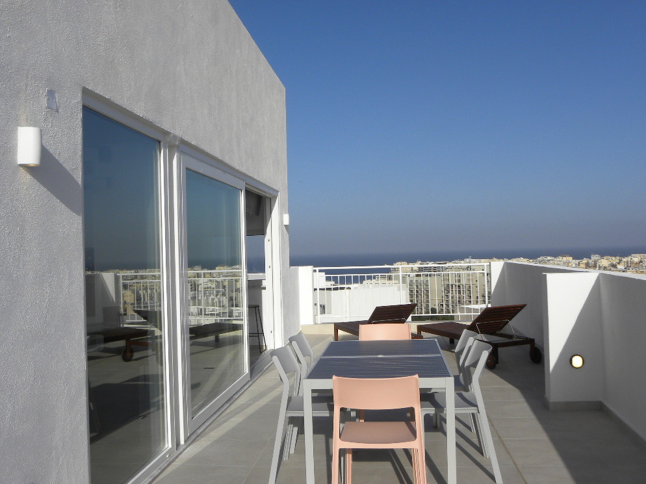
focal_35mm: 34
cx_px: 328
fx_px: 634
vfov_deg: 41.8
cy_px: 245
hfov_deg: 54.0
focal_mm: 5.9
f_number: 6.3
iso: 64
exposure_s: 1/494
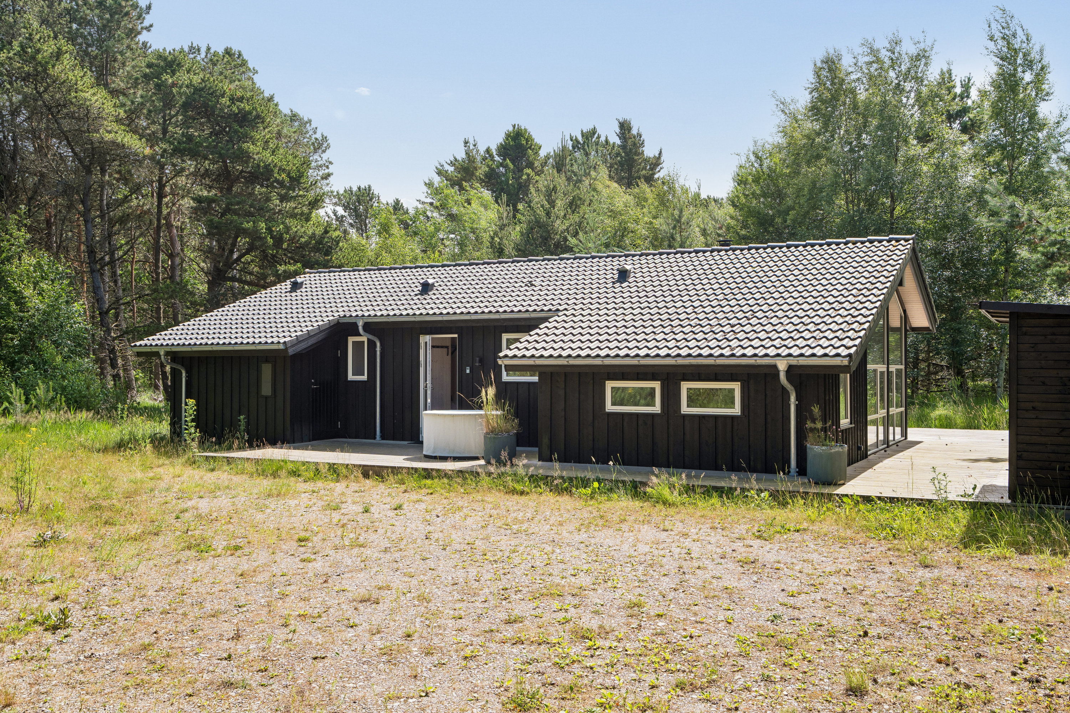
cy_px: 356
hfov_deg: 57.2
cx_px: 535
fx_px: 981
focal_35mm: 33
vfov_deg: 40.0
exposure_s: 1/125
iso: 100
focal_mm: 33
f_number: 9
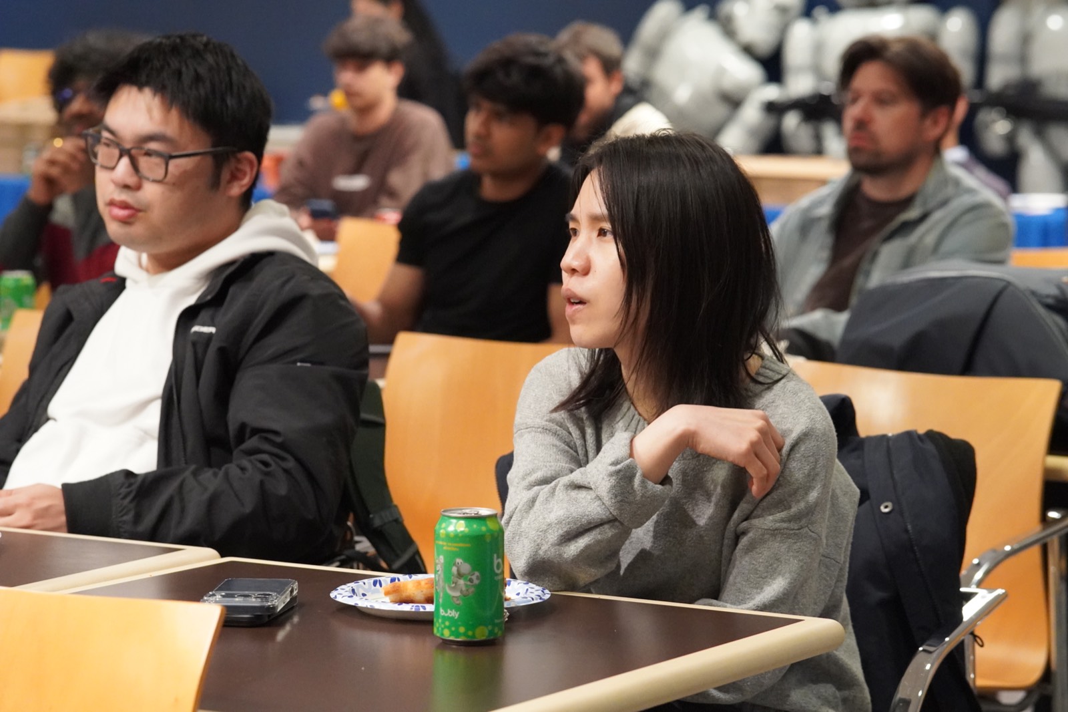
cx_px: 534
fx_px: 3337
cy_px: 356
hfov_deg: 18.2
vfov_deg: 12.2
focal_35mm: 112
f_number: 4
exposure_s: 1/160
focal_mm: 75
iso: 5000
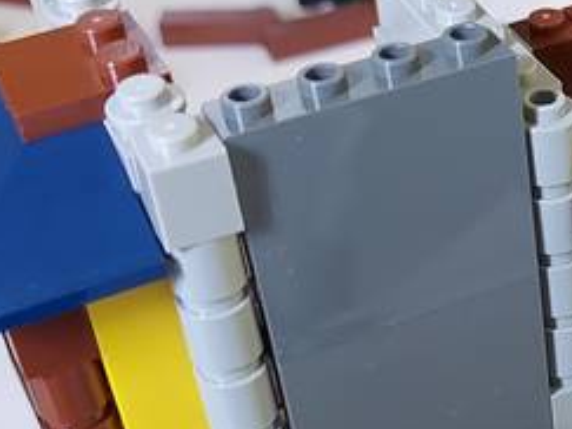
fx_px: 1470
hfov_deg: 20.7
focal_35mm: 89
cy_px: 367
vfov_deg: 16.4
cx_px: 669
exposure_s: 1/25
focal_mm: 5.23
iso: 250
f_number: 1.8
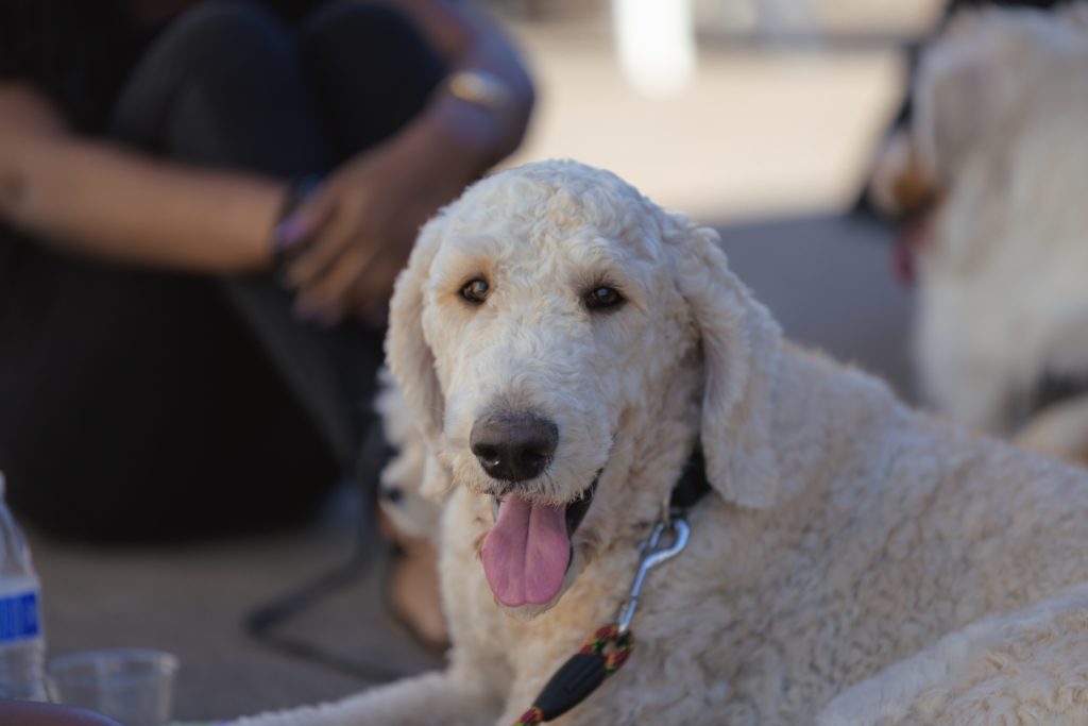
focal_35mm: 200
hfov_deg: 10.3
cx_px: 544
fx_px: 6045
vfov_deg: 6.9
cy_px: 363
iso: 125
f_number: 2.8
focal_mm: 200
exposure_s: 1/1250
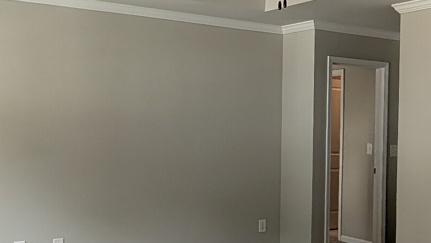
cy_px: 134
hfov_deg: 40.4
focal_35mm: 50
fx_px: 572
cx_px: 314
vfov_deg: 24.0
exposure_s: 1/184
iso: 76
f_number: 1.7
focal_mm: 2.02
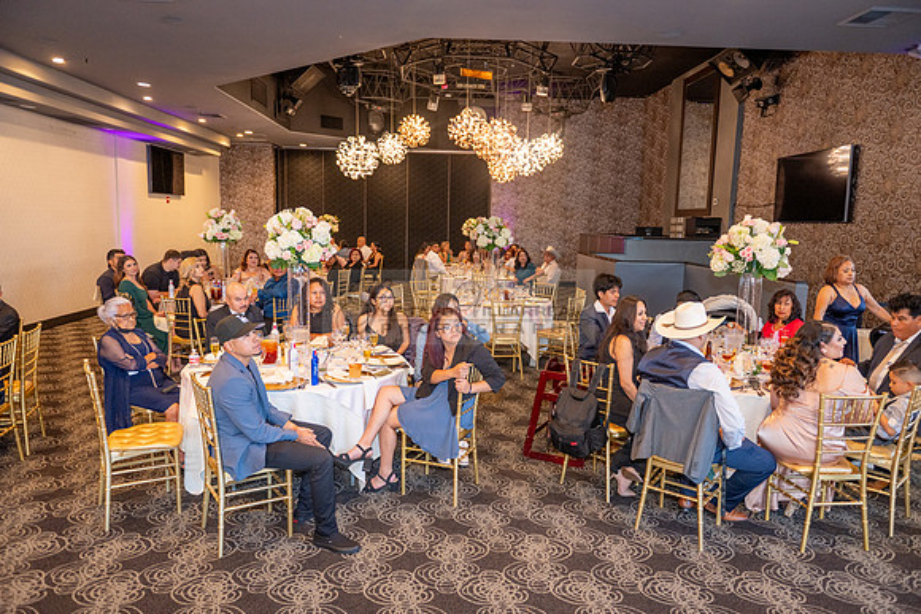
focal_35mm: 24
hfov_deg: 73.7
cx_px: 460
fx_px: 614
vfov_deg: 53.2
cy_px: 307
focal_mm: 24
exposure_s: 1/125
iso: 1000
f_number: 2.8
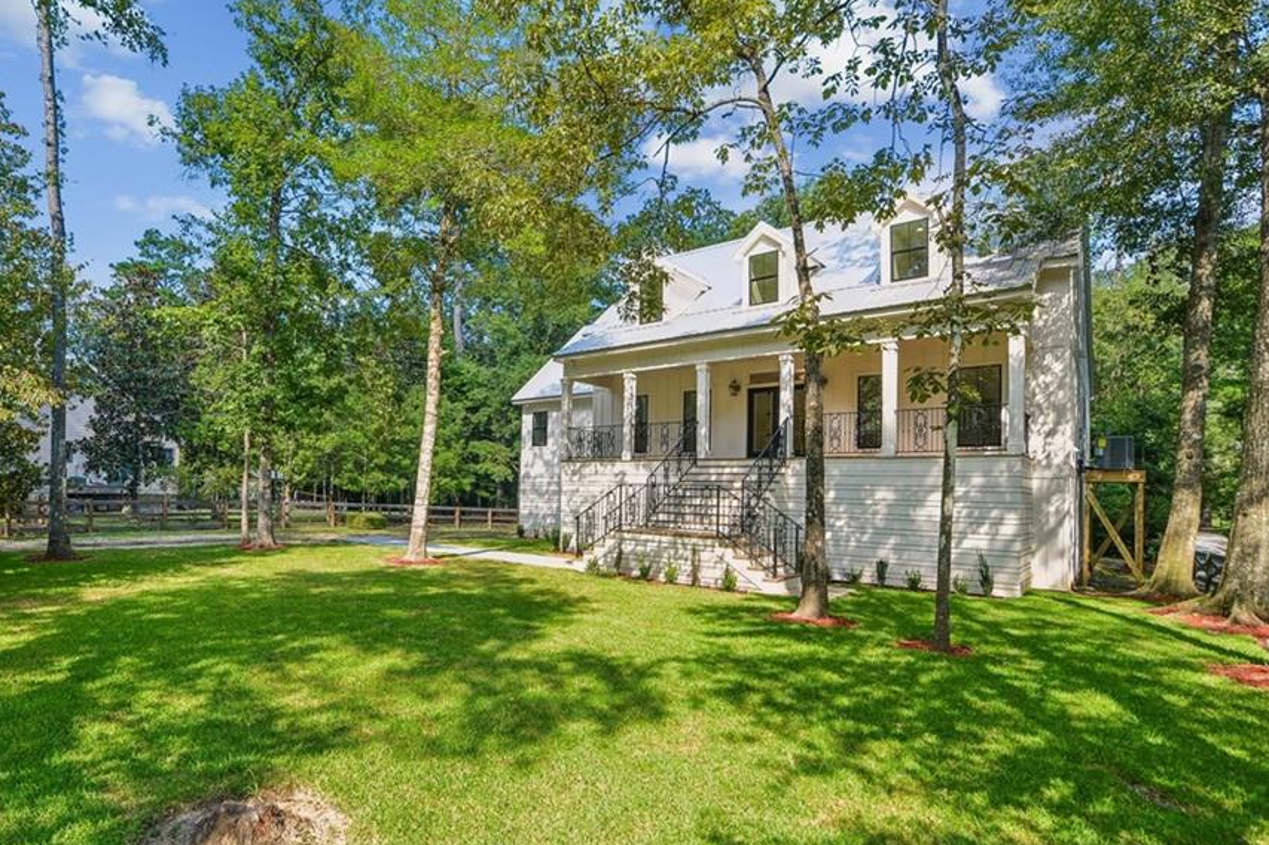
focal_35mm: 18
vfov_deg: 67.0
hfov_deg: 89.3
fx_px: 634
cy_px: 480
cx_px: 537
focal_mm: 15
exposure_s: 1/250
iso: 800
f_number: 11
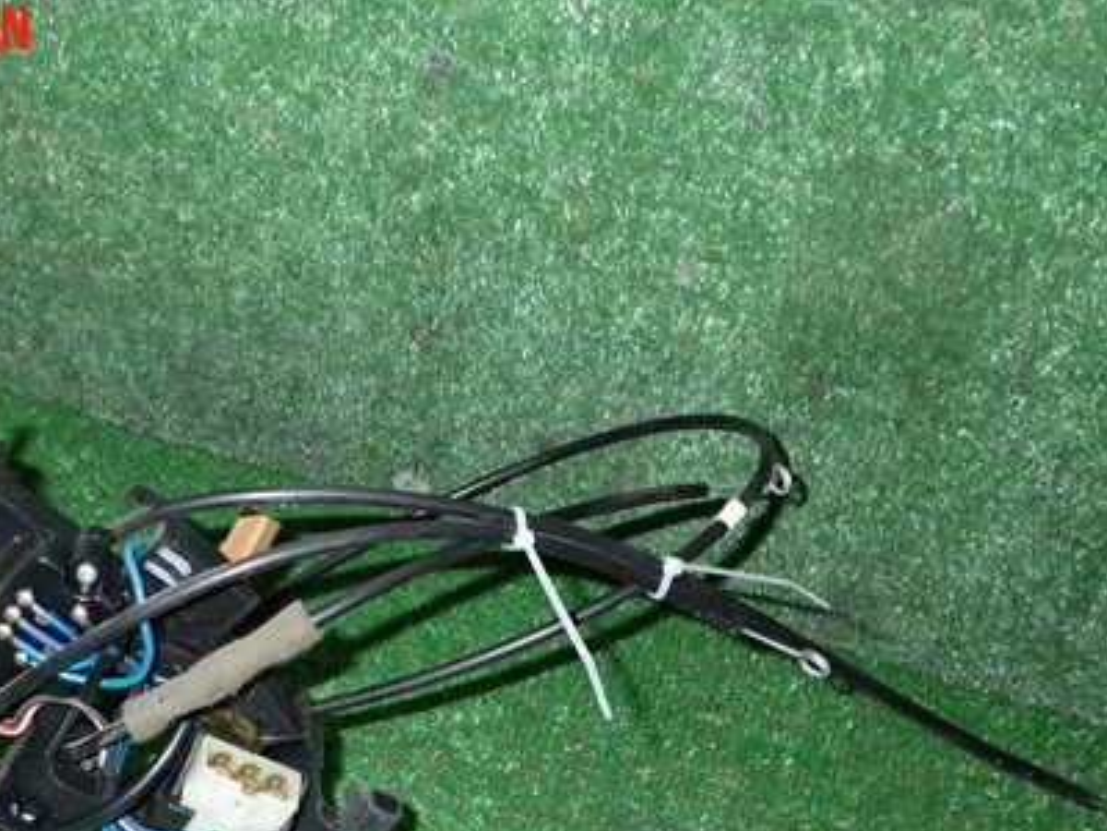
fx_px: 1439
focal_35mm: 45
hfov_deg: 41.5
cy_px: 620
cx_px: 357
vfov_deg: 31.6
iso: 500
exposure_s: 1/30
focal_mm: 5.4
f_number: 6.3
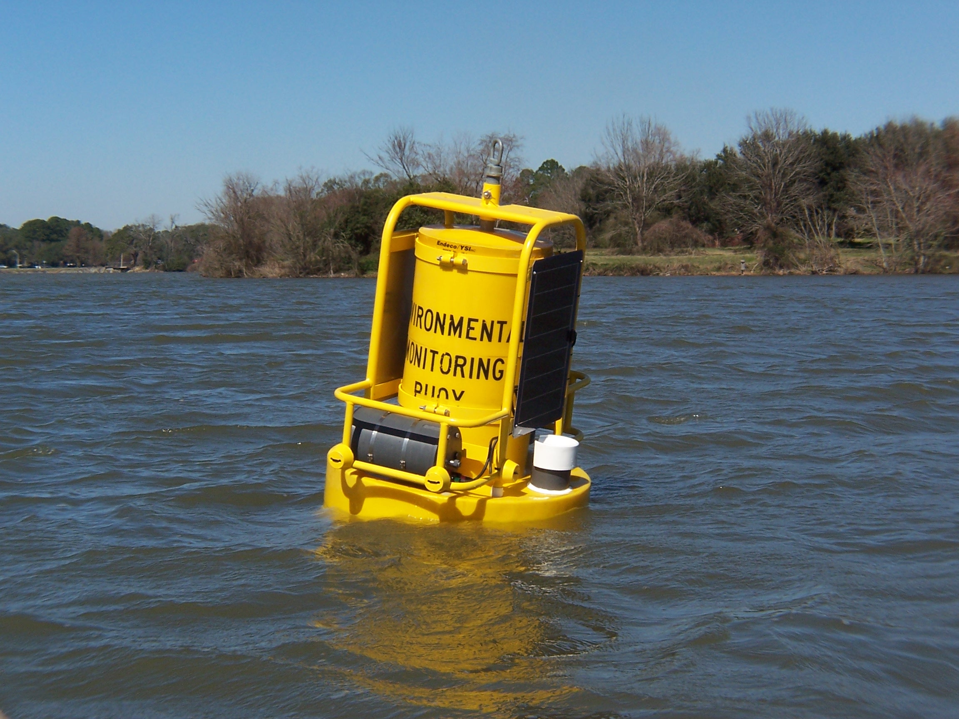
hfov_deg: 18.7
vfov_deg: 14.1
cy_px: 360
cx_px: 480
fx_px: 2909
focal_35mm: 105
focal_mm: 17.5
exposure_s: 1/500
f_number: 6.3
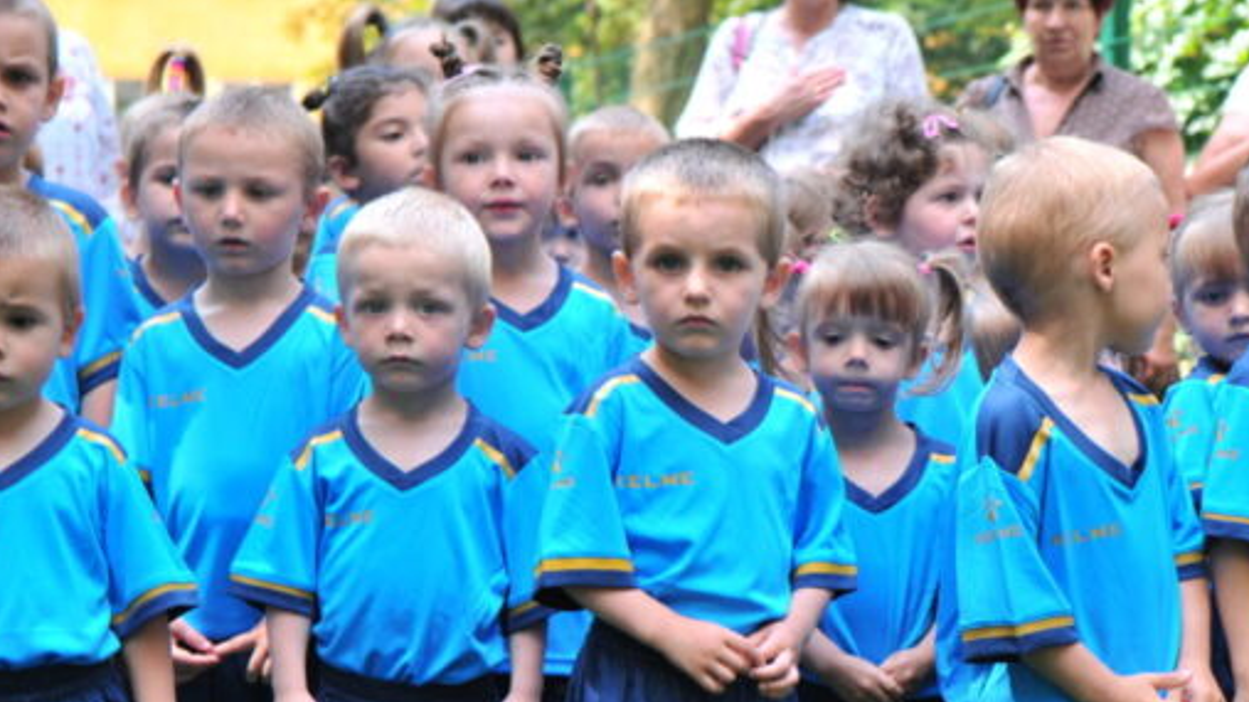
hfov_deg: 28.6
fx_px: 2450
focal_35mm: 74
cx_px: 719
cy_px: 501
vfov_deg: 16.2
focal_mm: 35
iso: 640
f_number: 3.5
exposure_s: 1/800
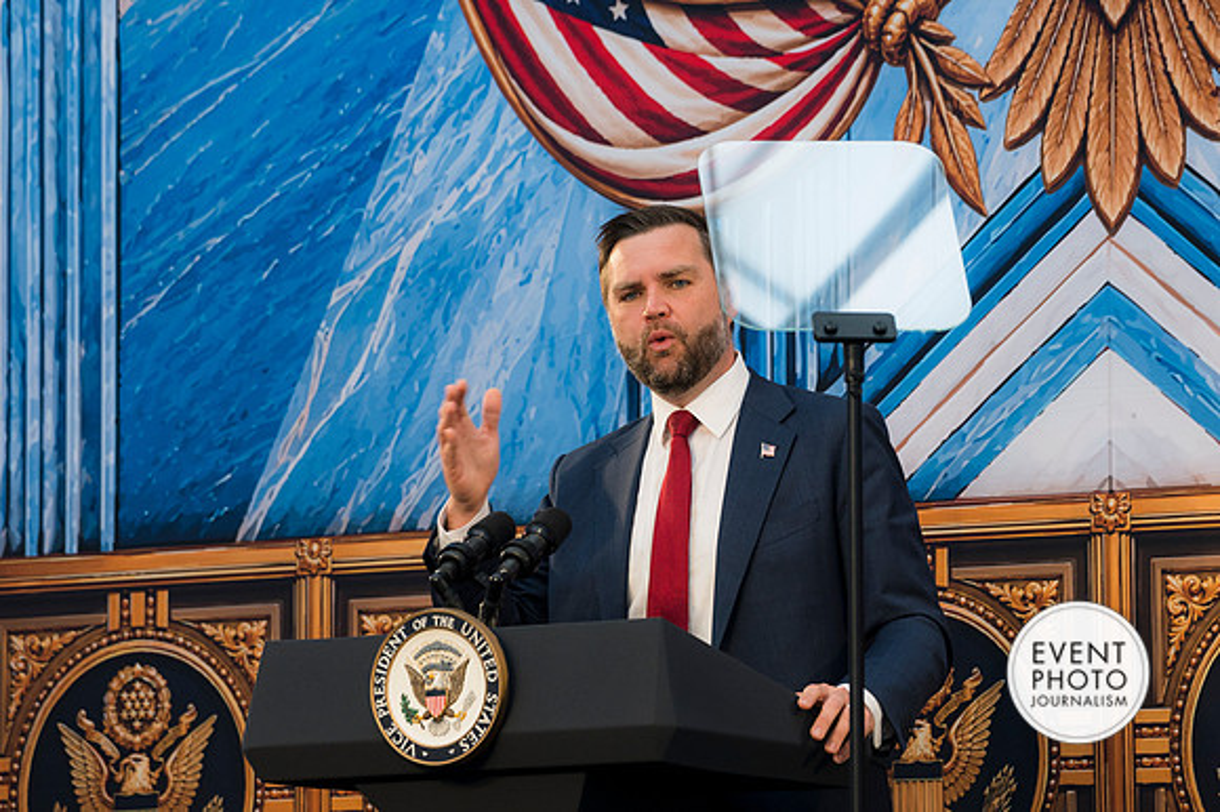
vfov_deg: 6.1
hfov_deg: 9.2
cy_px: 406
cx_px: 610
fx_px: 7620
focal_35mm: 225
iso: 280
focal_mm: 150
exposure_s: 1/160
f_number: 4
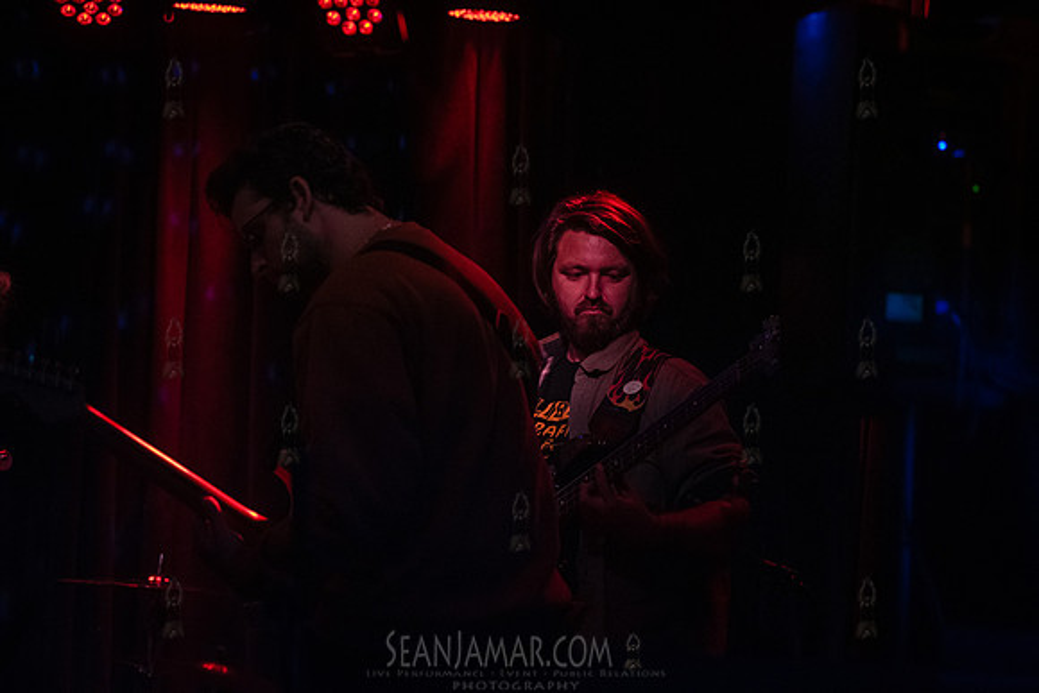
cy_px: 346
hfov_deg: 20.4
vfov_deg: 13.7
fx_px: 2887
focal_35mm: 100
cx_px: 520
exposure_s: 1/320
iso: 8000
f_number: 4
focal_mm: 100
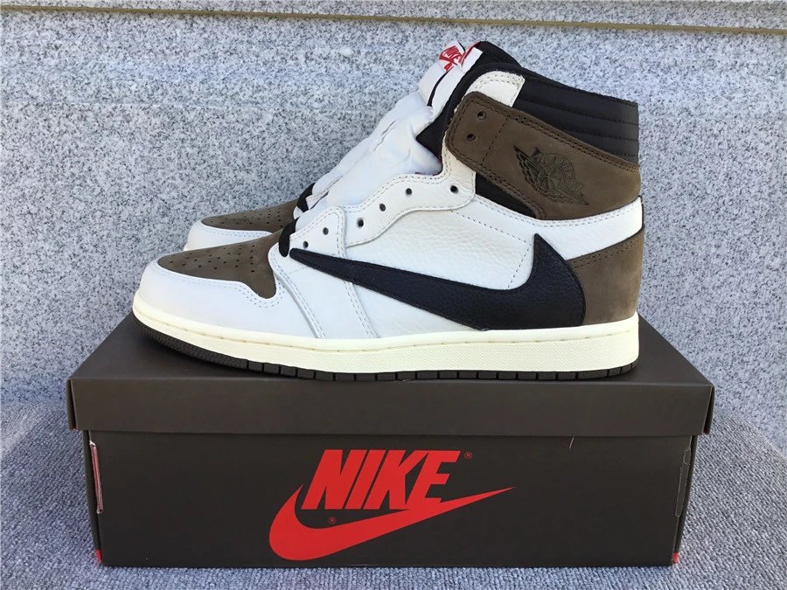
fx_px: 705
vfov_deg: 45.4
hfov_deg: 58.4
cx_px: 394
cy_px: 295
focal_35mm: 31
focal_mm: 3.3
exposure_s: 1/331
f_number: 2.4
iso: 25
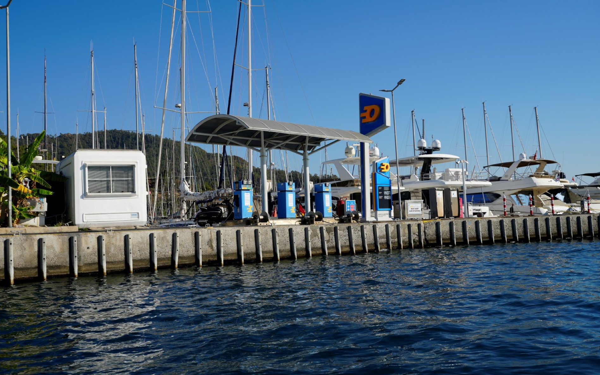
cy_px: 176
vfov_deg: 33.6
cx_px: 298
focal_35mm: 38
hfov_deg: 51.5
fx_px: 621
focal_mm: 37
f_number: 5
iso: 100
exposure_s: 1/1000
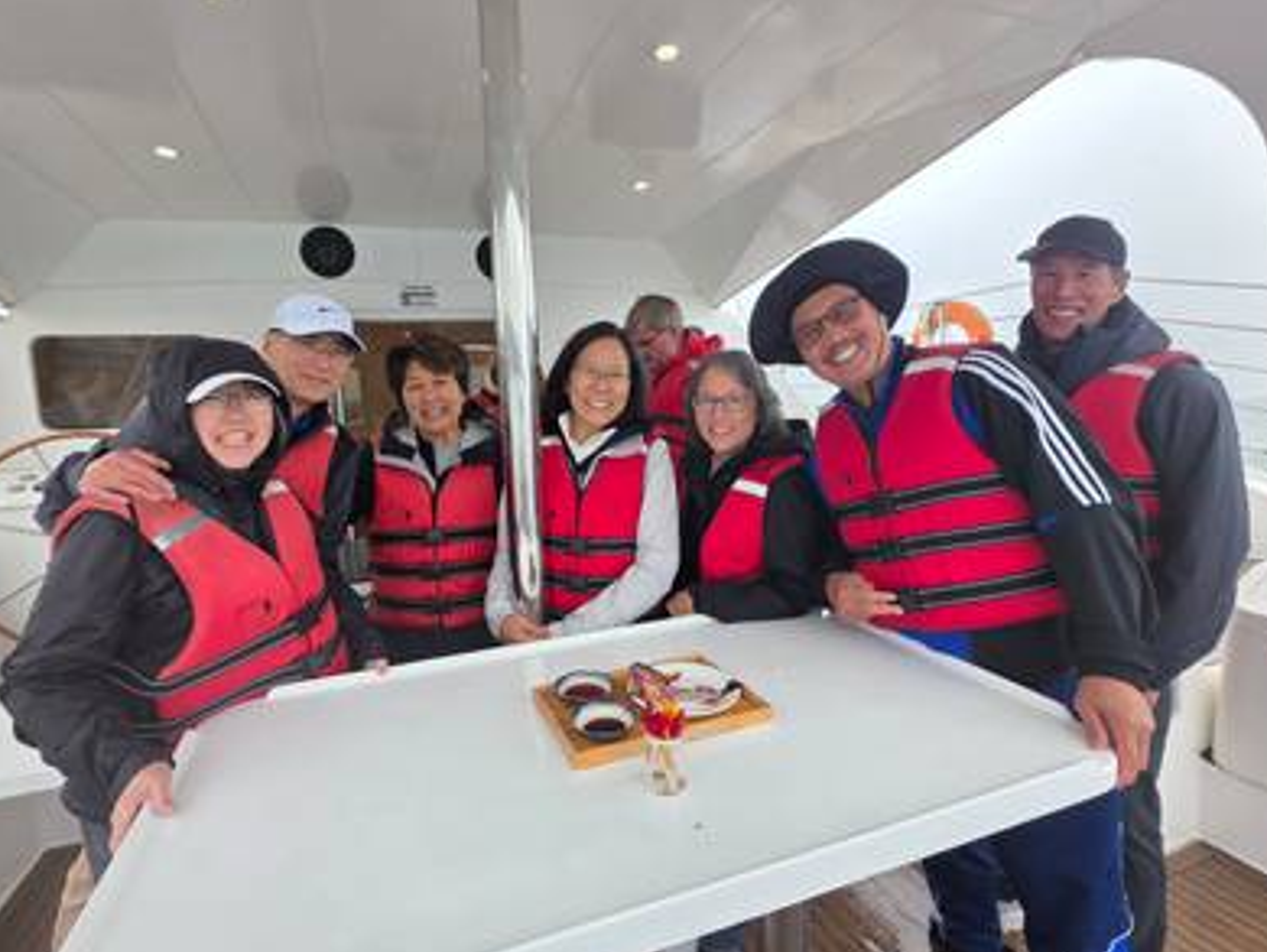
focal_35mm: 16
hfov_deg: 94.3
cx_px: 588
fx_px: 586
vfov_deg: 78.2
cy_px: 471
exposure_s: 1/120
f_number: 1.9
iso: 32
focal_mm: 2.2
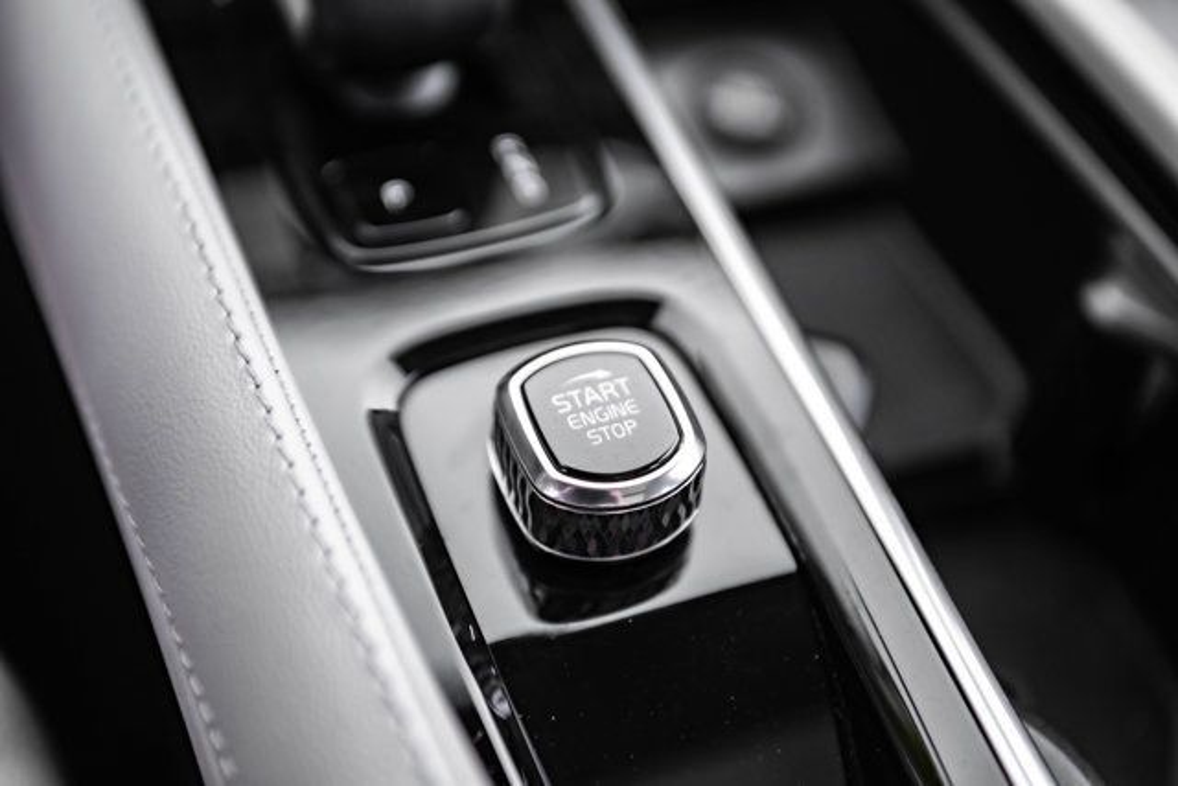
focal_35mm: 48
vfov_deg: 28.1
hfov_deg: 41.1
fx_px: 1571
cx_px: 589
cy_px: 393
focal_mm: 48
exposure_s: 1/200
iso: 640
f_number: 2.8
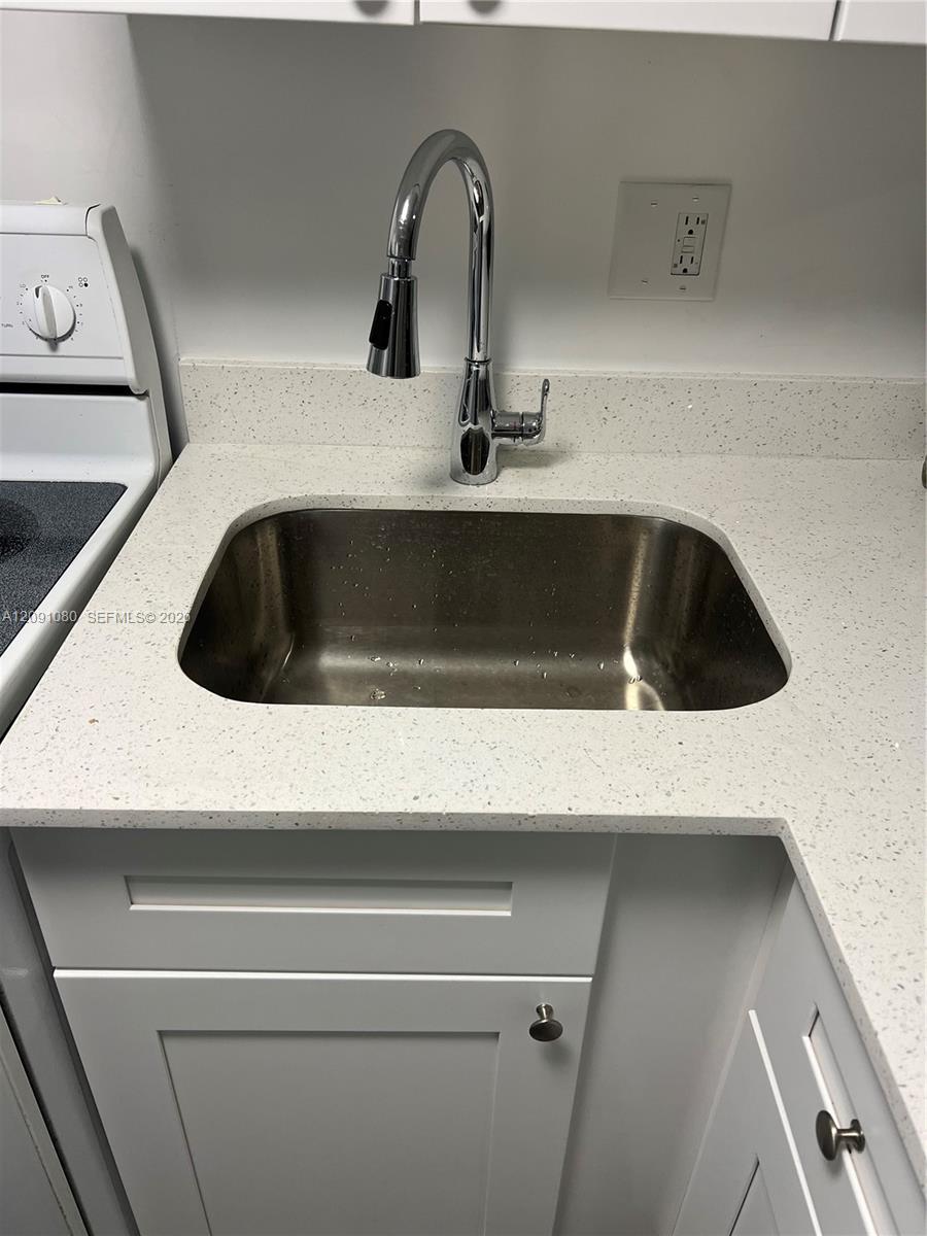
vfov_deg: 67.3
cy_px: 618
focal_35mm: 26
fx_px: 928
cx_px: 464
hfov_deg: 53.1
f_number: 1.5
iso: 100
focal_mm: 5.7
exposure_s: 1/120
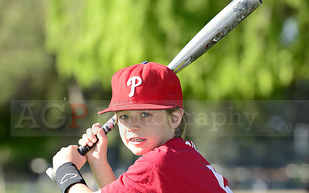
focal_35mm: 247
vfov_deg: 5.3
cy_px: 111
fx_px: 2081
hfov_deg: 8.5
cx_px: 155
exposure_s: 1/500
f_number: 5
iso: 200
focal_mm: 160
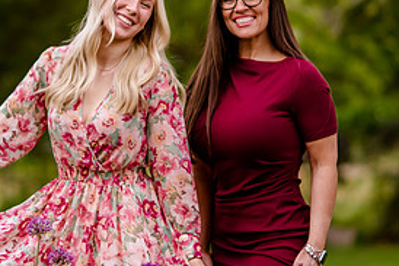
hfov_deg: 7.7
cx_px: 86
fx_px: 2961
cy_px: 53
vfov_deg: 5.1
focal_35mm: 267
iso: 800
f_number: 2
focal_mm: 105
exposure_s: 1/200
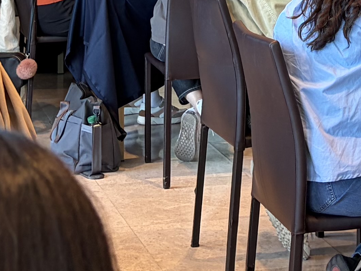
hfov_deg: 14.2
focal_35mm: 139
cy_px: -317
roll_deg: -0.1
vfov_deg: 9.7
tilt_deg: +5.1
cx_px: 220
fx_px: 1450
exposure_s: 1/120
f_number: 1.6
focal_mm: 5.96
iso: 100
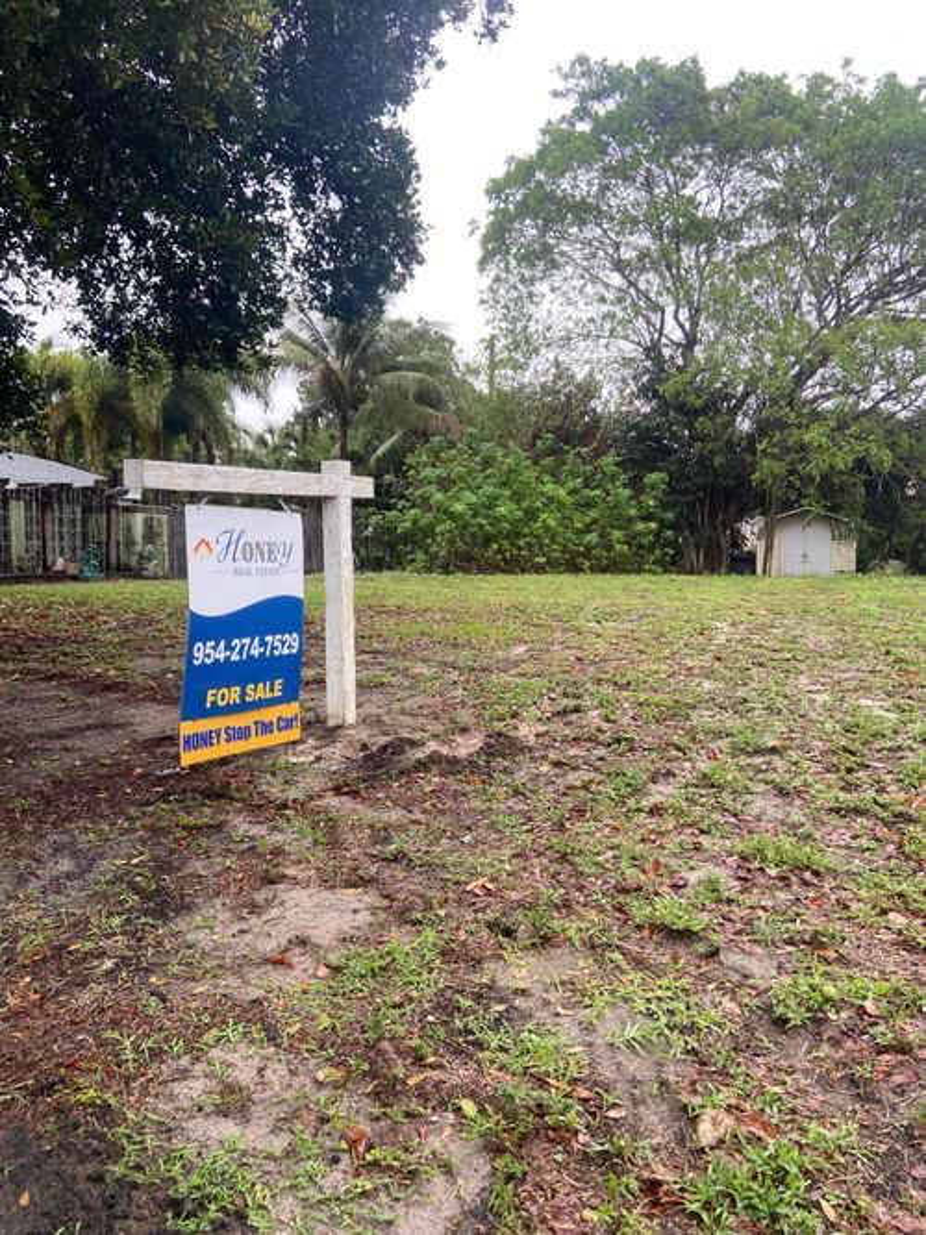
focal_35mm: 26
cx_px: 463
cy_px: 618
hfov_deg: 53.0
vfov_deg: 67.3
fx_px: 928
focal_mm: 4.25
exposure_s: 1/122
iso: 40
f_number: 1.8
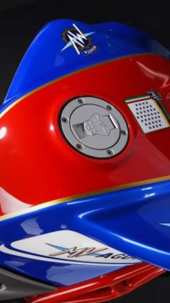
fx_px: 505
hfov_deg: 19.0
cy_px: 152
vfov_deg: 33.3
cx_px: 124
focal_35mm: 63
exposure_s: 1/60
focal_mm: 40
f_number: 14
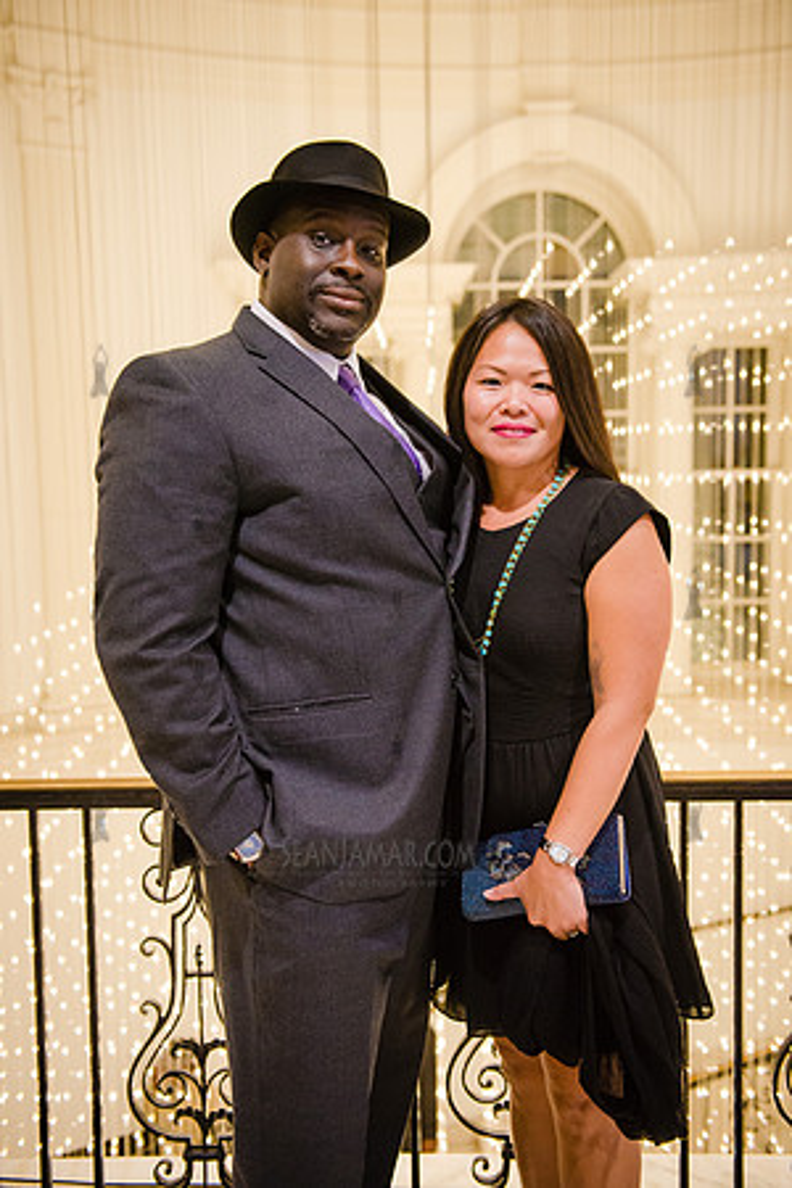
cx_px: 396
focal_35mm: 38
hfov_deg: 35.1
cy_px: 594
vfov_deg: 50.7
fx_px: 1254
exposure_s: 1/200
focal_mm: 38
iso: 4000
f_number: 3.5
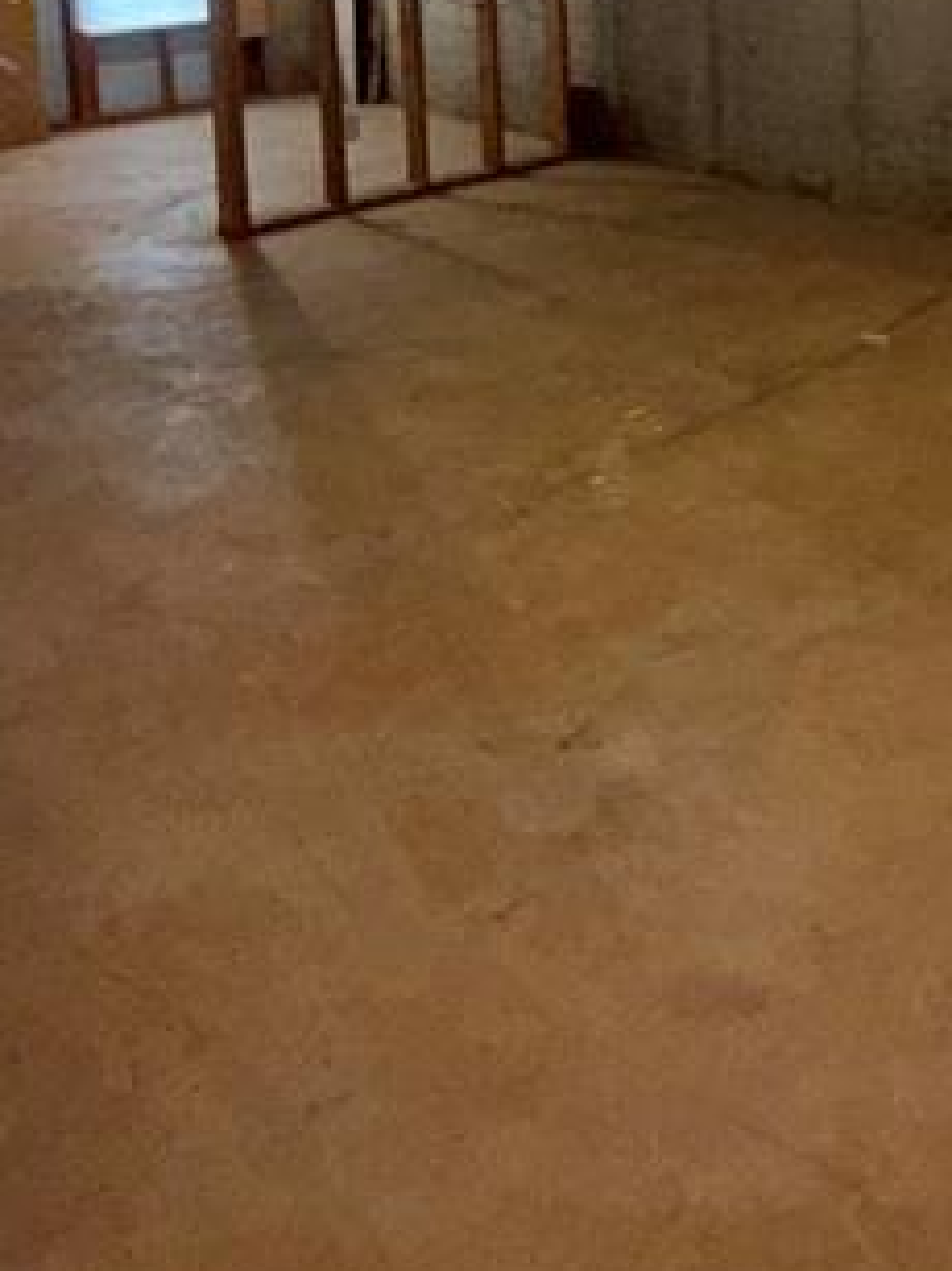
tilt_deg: -6.5
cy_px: 4
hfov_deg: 38.3
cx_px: 828
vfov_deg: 44.8
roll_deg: +0.4
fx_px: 1284
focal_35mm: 35
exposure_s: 1/60
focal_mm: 2.22
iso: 250
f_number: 2.2
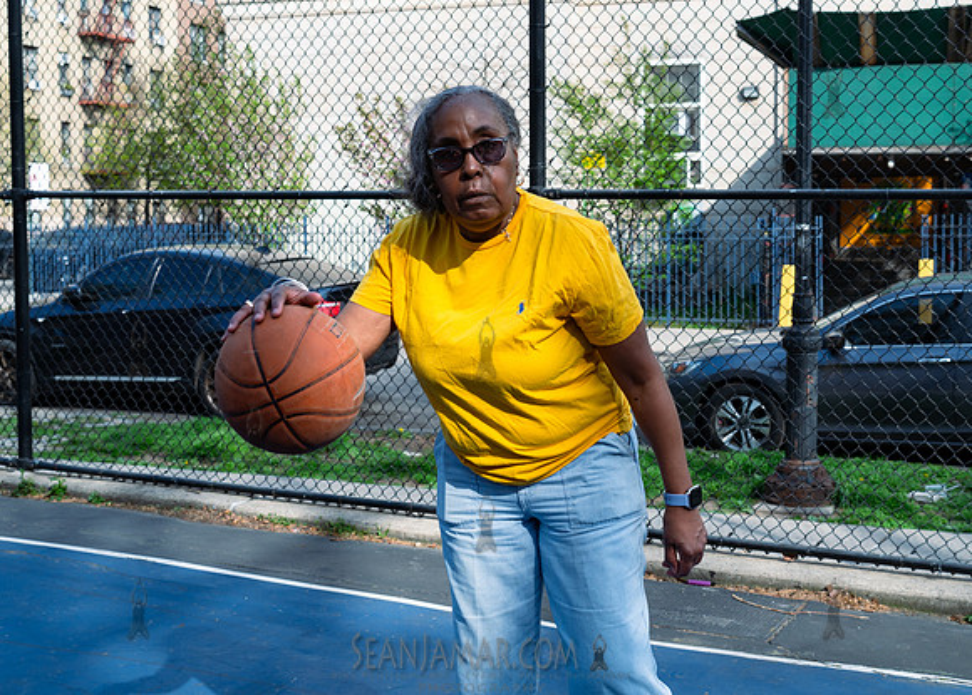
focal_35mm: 49
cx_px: 534
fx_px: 1340
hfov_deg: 39.8
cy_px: 315
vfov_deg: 29.1
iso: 200
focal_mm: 35
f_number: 4.5
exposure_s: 1/1000
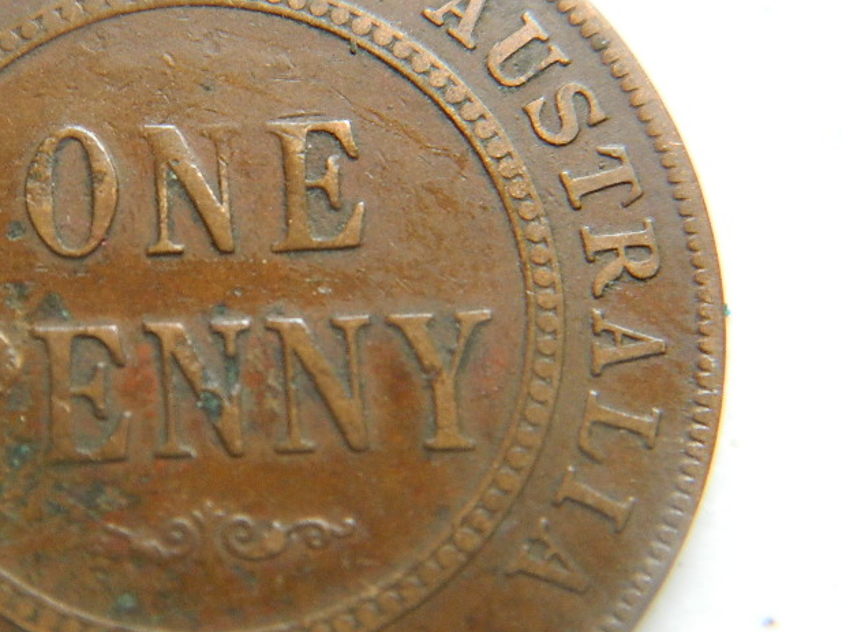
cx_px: 209
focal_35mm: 78
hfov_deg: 24.7
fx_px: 1898
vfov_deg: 18.9
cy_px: 324
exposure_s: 1/40
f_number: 3.6
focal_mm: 8.4
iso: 200
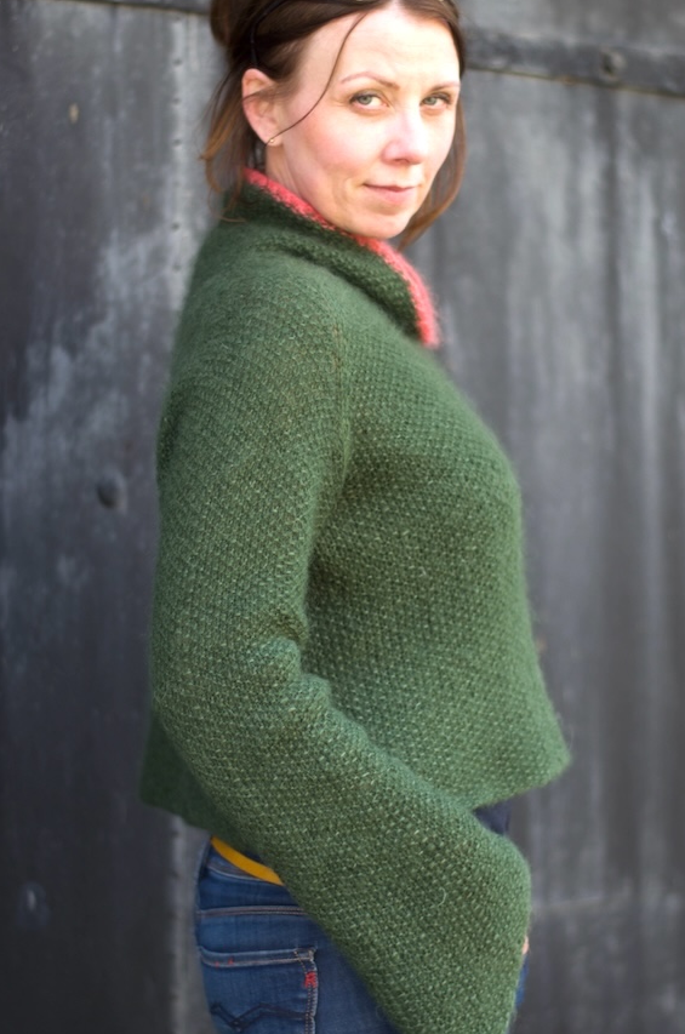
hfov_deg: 15.1
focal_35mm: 90
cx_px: 379
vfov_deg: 22.7
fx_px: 2580
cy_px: 518
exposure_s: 1/320
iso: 100
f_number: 1.8
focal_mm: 50
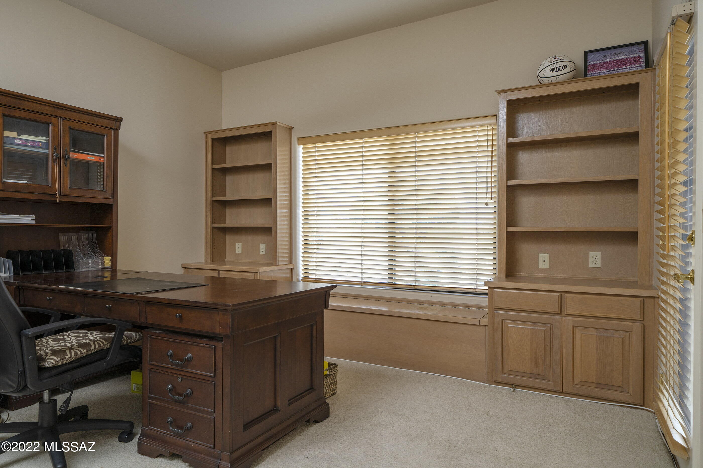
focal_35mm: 20
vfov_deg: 61.9
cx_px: 352
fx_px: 390
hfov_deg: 84.0
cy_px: 234
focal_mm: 20
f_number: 7.1
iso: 200
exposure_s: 1/8
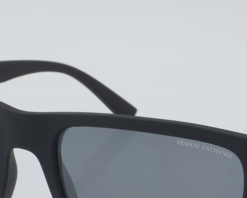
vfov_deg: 9.9
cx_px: 131
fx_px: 1140
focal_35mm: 156
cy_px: 175
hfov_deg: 12.4
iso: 100
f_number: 32
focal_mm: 50
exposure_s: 1/4
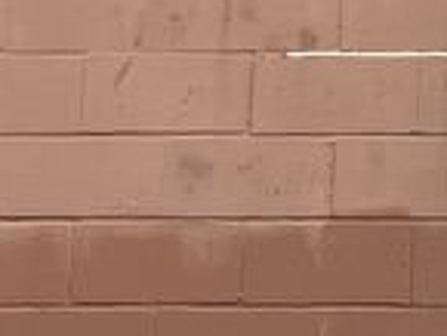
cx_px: 755
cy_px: -3
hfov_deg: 10.2
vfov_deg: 8.0
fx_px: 2378
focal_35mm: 184
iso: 32
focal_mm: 4.2
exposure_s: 1/629
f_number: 1.6
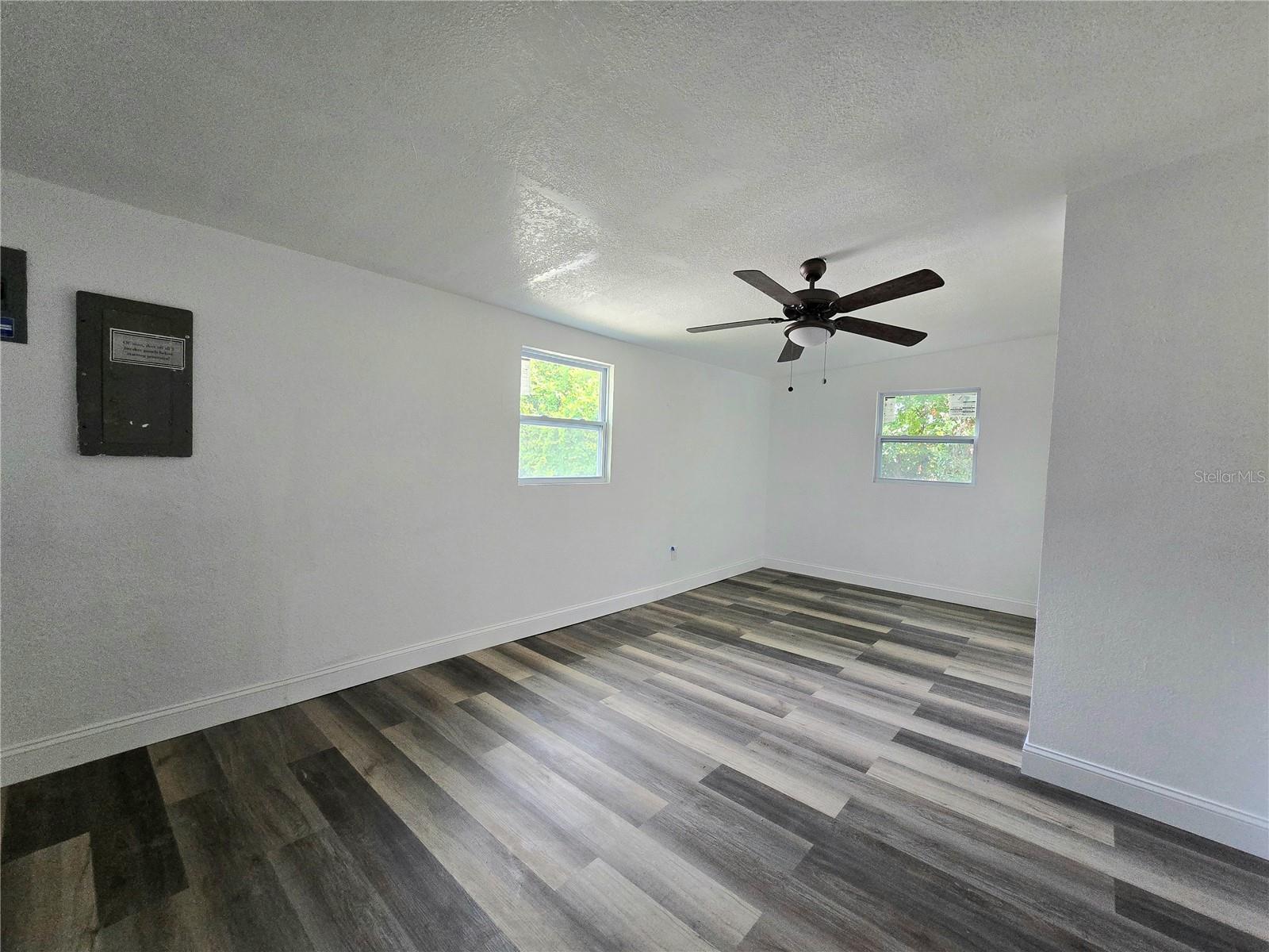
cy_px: 476
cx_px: 634
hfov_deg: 106.2
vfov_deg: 89.9
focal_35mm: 13
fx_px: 477
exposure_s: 1/60.2
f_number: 2.2
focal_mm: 2.2
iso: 320
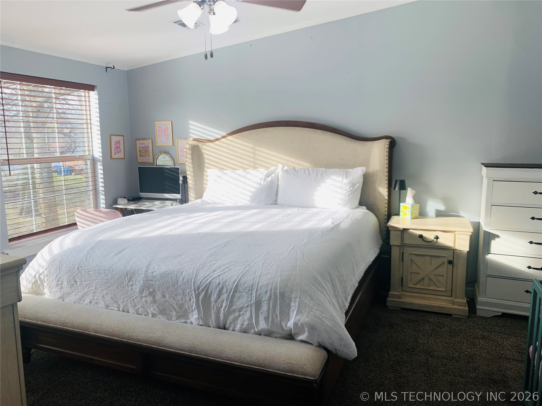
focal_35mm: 26
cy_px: 203
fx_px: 407
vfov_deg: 53.1
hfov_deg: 67.3
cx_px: 271
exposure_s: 1/120
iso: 32
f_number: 1.8
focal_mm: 4.25
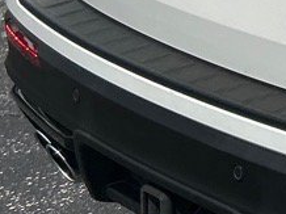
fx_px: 1576
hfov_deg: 8.4
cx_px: 921
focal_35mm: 191
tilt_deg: -6.5
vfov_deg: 7.4
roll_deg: +0.2
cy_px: -248
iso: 50
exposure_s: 1/10309
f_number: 1.5
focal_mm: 5.7
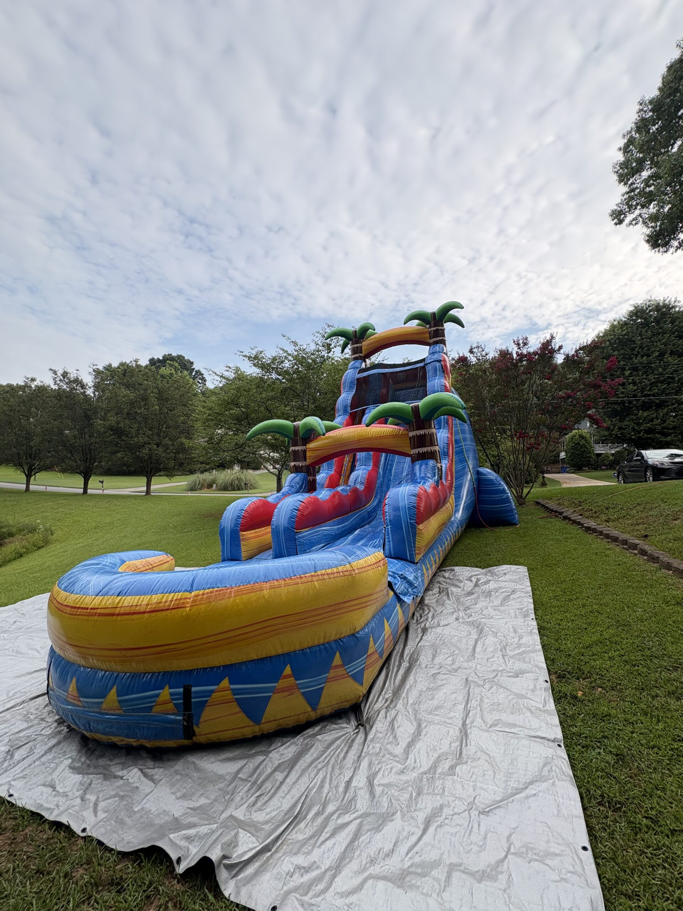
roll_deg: -2.2
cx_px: 342
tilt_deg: +7.0
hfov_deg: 85.7
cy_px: 456
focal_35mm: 14
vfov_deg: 102.1
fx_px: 368
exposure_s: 1/379
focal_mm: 2.22
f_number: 2.2
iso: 40
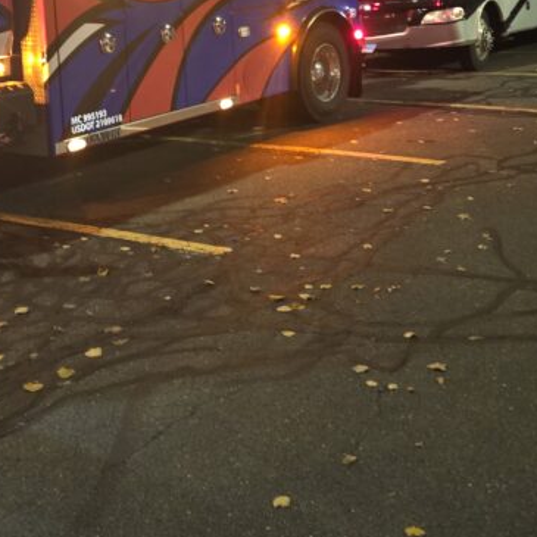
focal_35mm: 57
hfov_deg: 29.9
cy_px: 53
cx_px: 191
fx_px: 1000
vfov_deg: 28.9
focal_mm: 6.3
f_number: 1.7
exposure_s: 1/12
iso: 800
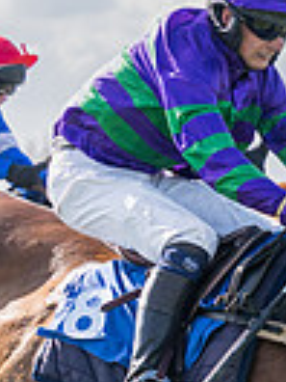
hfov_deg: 3.5
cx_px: 566
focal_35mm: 427
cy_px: 272
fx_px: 4704
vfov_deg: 4.6
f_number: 4
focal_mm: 70
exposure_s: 1/2000
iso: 400
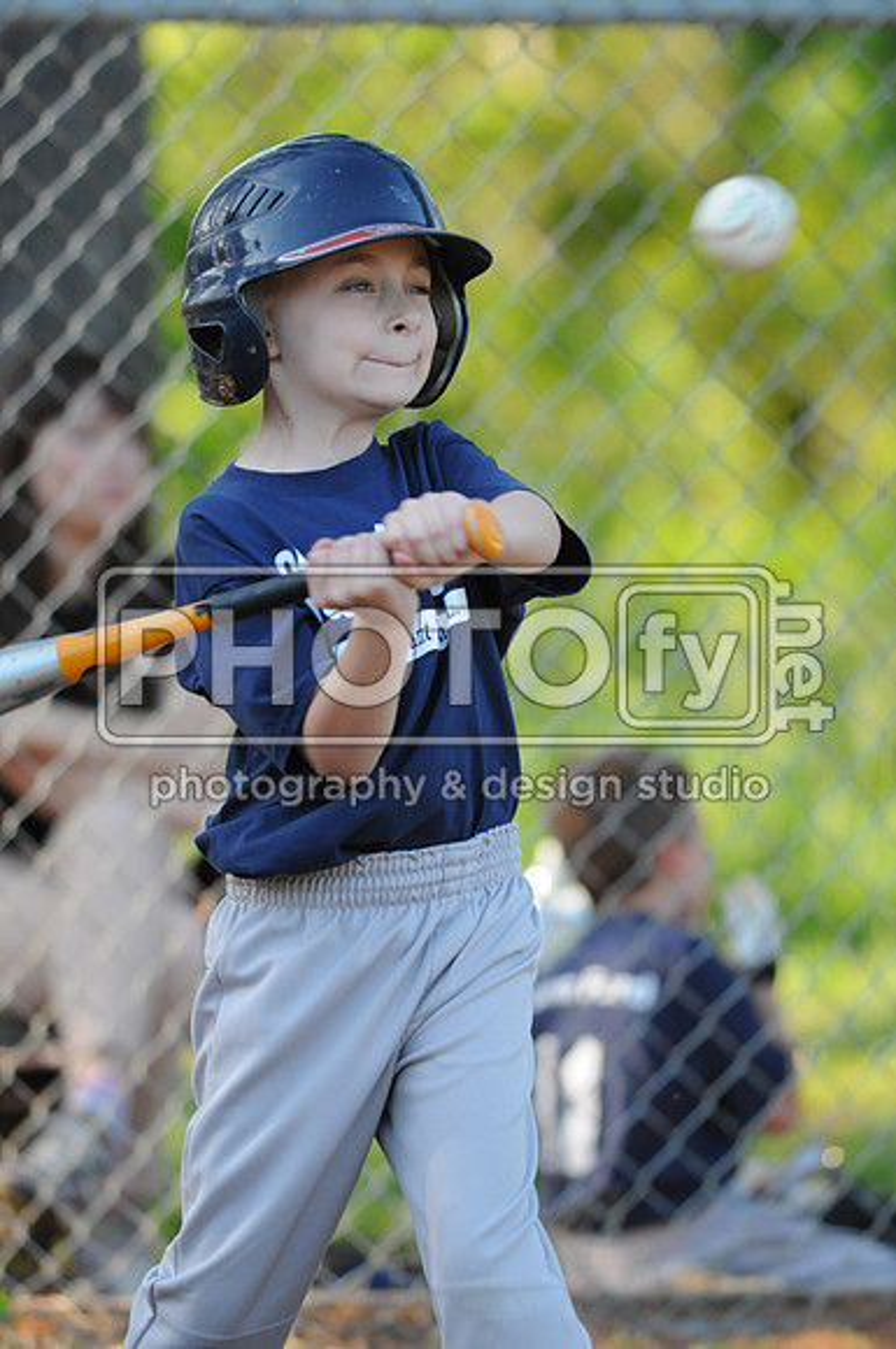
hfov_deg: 3.0
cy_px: 674
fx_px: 16849
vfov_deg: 4.6
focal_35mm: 450
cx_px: 448
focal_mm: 300
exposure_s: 1/640
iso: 800
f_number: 4
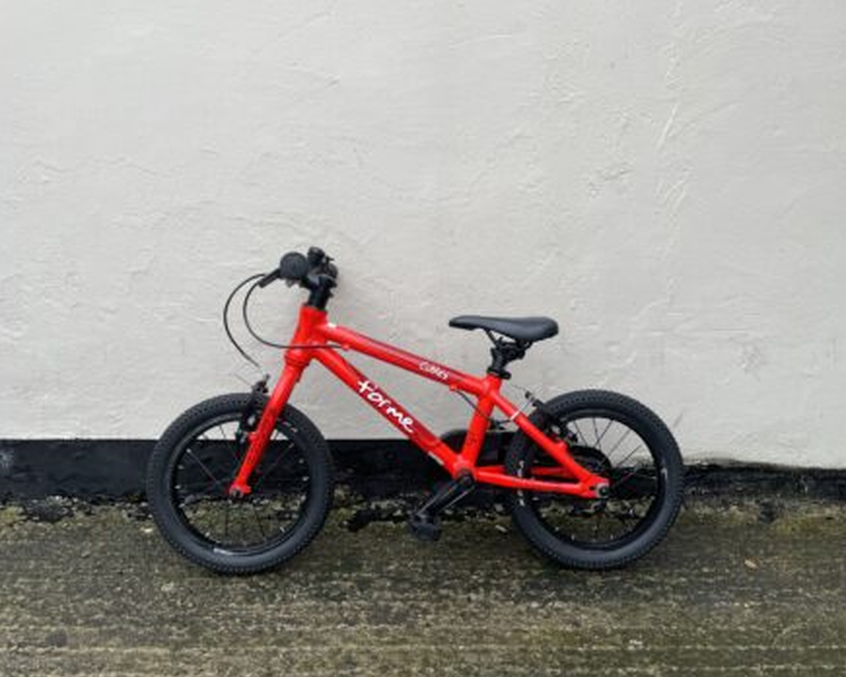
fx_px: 701
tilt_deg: -12.1
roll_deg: -1.1
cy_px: 346
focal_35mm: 28
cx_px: 449
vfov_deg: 51.5
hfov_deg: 62.2
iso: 64
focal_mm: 4.2
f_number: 1.6
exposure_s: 1/121
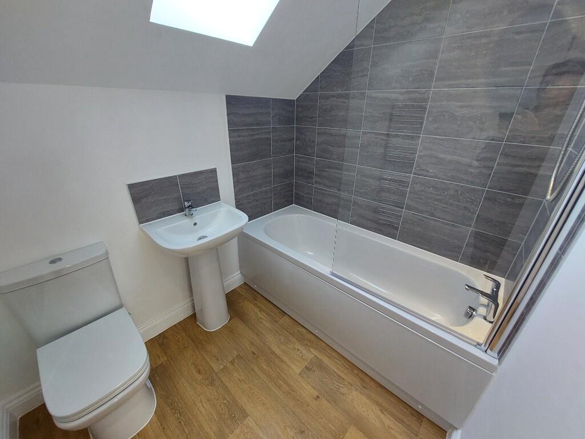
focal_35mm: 13
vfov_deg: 89.9
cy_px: 220
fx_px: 220
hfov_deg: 106.2
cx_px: 292
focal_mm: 1.74
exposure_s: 1/50
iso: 100
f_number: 2.2
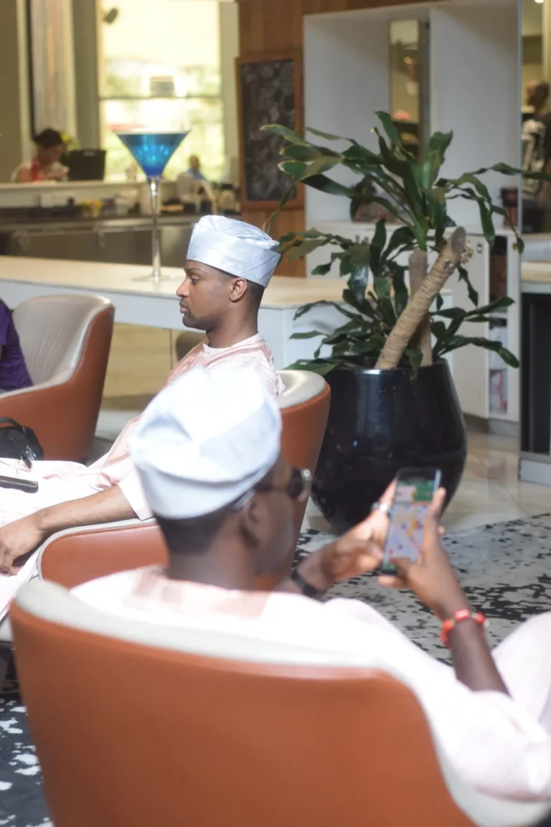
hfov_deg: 18.2
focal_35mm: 75
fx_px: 1722
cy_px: 414
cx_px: 276
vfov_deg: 27.0
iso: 800
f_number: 2.2
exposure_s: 1/200
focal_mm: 50
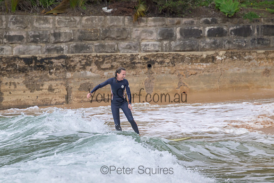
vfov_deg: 1.6
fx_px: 6494
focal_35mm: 853
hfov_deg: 2.4
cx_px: 129
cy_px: 86
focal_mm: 800
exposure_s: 1/1250
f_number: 11
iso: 1400
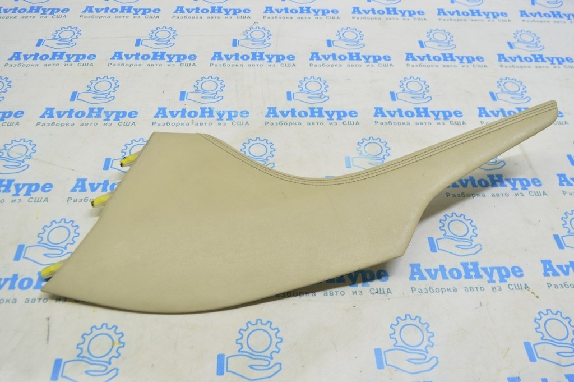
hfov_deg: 62.0
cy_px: 191
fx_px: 478
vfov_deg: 43.5
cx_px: 287
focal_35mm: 30
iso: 400
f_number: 5.6
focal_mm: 20
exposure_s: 1/20
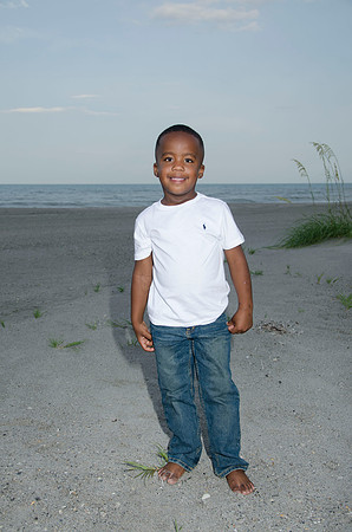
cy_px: 266
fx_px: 619
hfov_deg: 31.8
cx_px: 176
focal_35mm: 42
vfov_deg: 46.5
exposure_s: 1/250
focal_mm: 28
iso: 100
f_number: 5.6
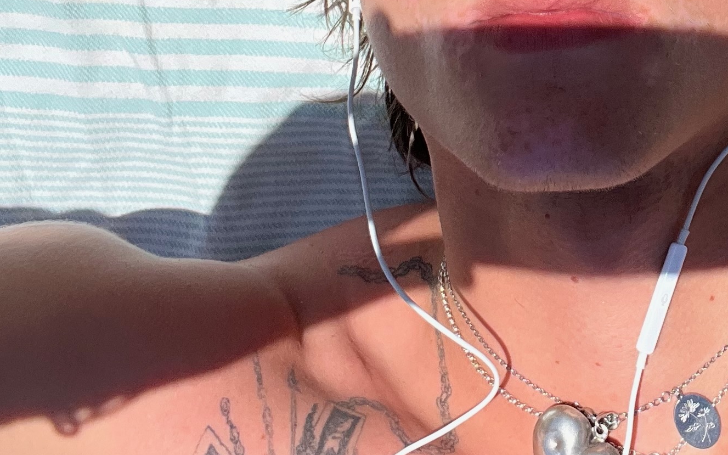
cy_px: -110
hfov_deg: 26.5
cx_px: 713
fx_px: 1468
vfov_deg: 16.8
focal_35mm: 74
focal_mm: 2.71
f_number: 2.2
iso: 32
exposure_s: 1/1634
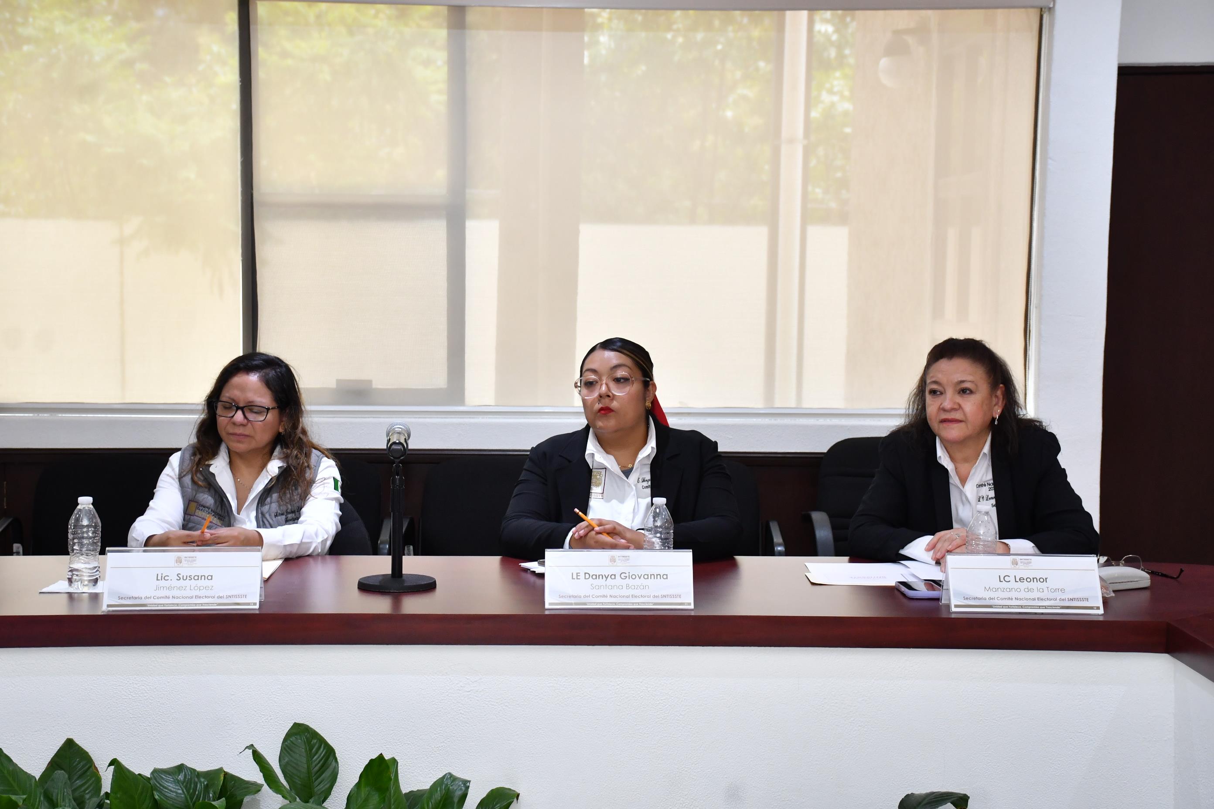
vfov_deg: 21.6
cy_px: 404
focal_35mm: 63
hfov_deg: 31.9
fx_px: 2124
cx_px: 607
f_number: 5.6
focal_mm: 42
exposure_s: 1/100
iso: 1250
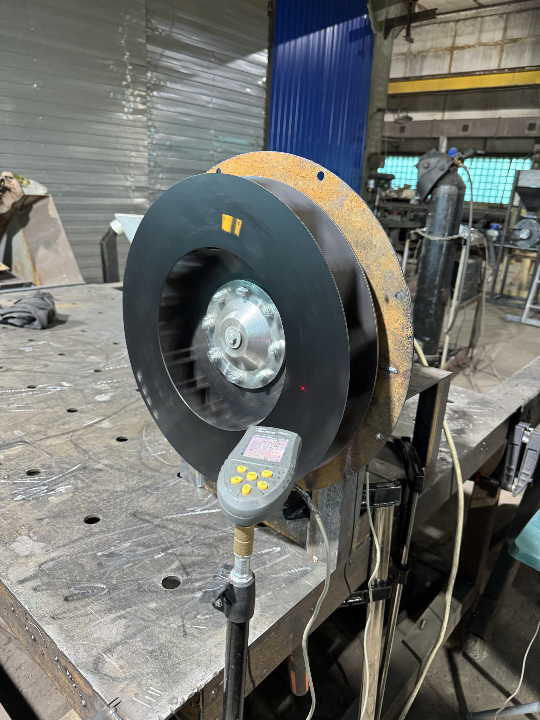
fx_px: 499
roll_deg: -3.6
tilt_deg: -18.3
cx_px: 270
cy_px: 360
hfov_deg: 56.8
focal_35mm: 24
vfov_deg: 71.6
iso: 400
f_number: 1.78
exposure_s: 1/50
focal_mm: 6.76
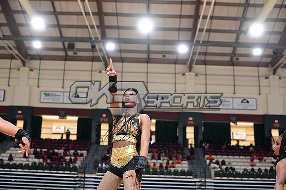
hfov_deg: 39.6
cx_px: 143
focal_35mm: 50
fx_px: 397
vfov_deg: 27.0
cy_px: 95
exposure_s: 1/1000
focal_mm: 50
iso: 6400
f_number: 3.2
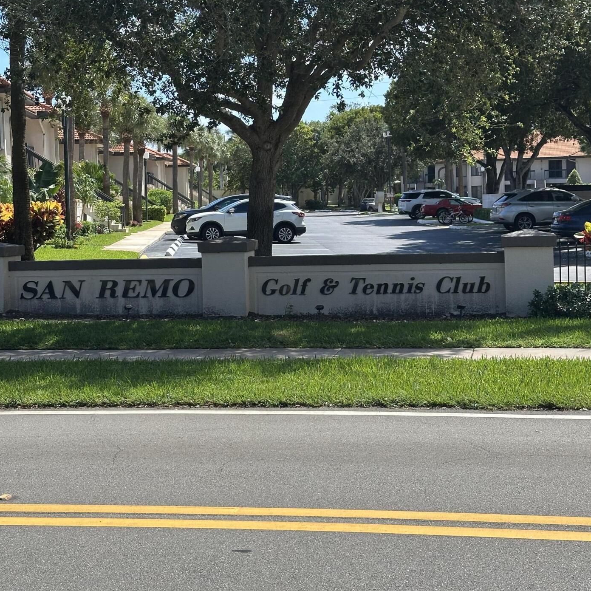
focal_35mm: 61
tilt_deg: -1.3
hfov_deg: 28.2
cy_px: 229
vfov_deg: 28.1
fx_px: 1178
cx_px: 289
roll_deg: +1.6
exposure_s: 1/2410
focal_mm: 6.86
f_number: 1.78
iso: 64
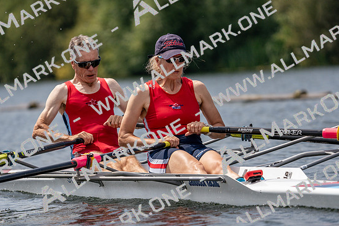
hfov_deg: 5.8
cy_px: 117
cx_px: 167
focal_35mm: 358
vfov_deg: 3.8
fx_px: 3370
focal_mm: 338
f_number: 6.3
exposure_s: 1/1600
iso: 200
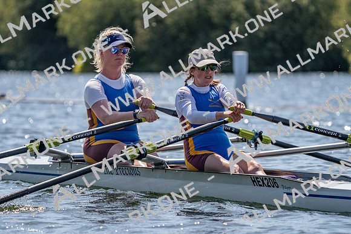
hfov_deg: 7.0
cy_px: 117
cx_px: 176
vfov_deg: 4.7
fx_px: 2857
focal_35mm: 293
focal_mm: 293
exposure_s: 1/2000
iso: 250
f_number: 5.6
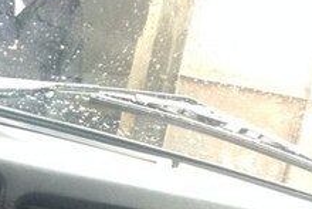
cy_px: 335
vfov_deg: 12.5
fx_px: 893
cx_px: 28
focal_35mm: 103
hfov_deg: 19.4
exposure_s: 1/20
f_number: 2.4
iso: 200
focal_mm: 4.12
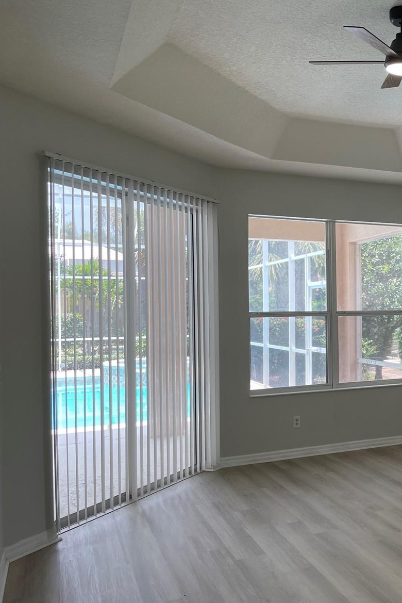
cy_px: 307
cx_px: 397
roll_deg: +0.8
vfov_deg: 51.9
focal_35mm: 37
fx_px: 619
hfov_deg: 33.1
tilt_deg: -1.4
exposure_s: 1/213
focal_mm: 4.2
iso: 32
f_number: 1.6
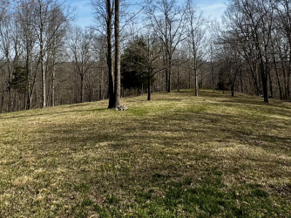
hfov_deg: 63.2
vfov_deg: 46.2
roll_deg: +0.2
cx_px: 123
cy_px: 33
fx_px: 235
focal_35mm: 28
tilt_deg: +7.5
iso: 50
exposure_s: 1/1976
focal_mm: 2.22
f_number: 2.2
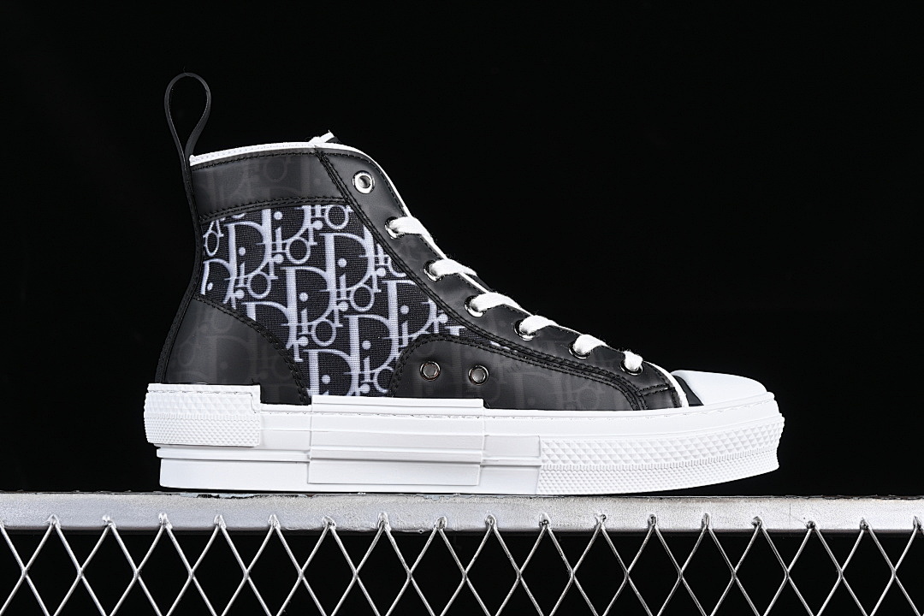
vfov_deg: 18.2
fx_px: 1925
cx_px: 462
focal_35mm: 75
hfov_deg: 27.0
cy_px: 308
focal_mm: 50
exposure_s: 1/60
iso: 160
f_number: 6.3
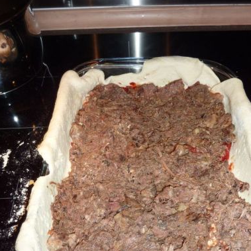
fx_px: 287
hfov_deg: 47.0
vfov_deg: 45.9
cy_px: 181
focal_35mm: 35
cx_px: 147
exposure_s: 1/125
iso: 100
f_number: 3.3
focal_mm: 4.1
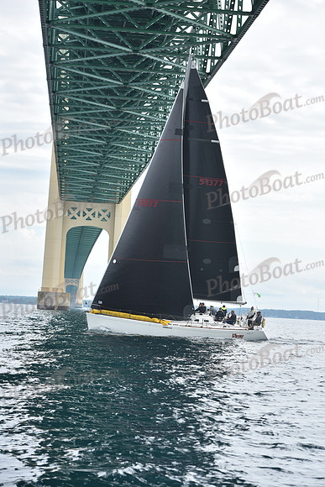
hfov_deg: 15.2
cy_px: 244
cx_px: 162
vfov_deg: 22.6
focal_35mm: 90
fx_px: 1218
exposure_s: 1/800
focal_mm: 90
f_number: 6.3
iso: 250
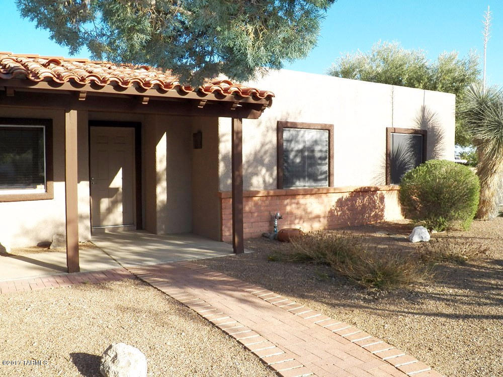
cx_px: 252
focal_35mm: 31
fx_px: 450
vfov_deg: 45.4
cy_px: 188
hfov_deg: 58.4
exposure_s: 1/640
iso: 125
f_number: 4
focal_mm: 5.5
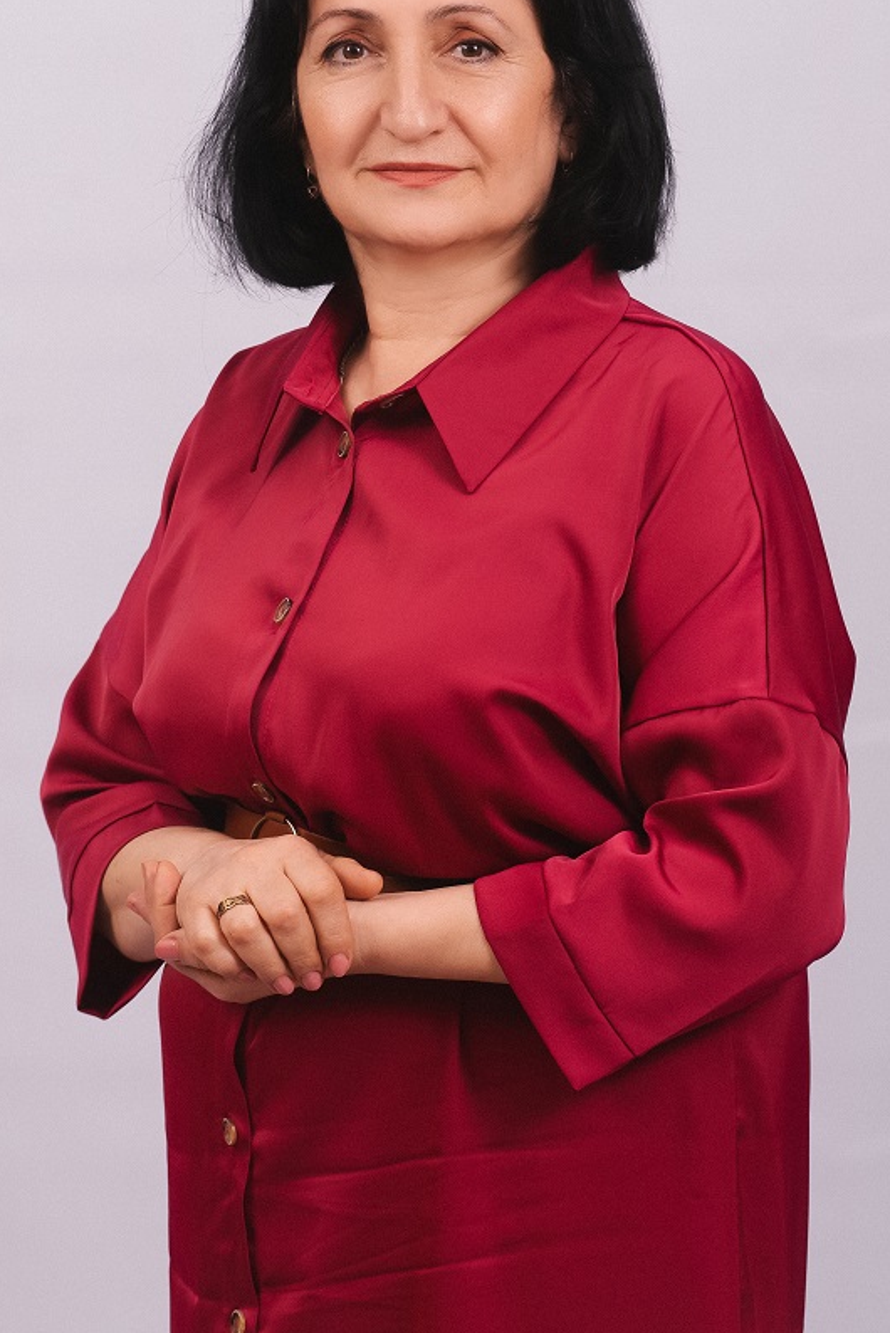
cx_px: 423
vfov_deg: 12.1
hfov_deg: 8.1
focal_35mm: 169
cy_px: 433
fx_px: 6261
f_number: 5.6
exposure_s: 1/160
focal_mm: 112
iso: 200
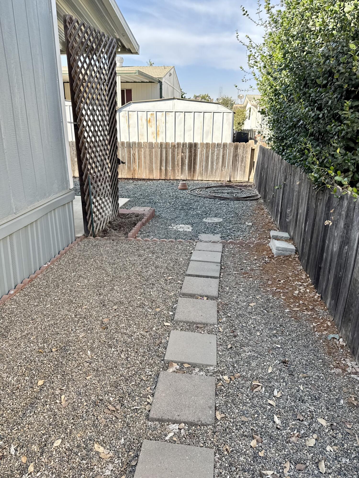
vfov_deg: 71.6
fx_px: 332
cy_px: 239
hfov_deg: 56.8
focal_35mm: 24
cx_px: 180
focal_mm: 6.76
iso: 80
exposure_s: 1/708
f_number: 1.78
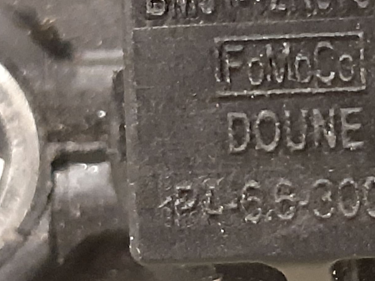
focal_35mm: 44
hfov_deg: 41.4
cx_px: 290
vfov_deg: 32.1
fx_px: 477
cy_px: 60
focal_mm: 3.93
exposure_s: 1/25
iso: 640
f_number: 1.7
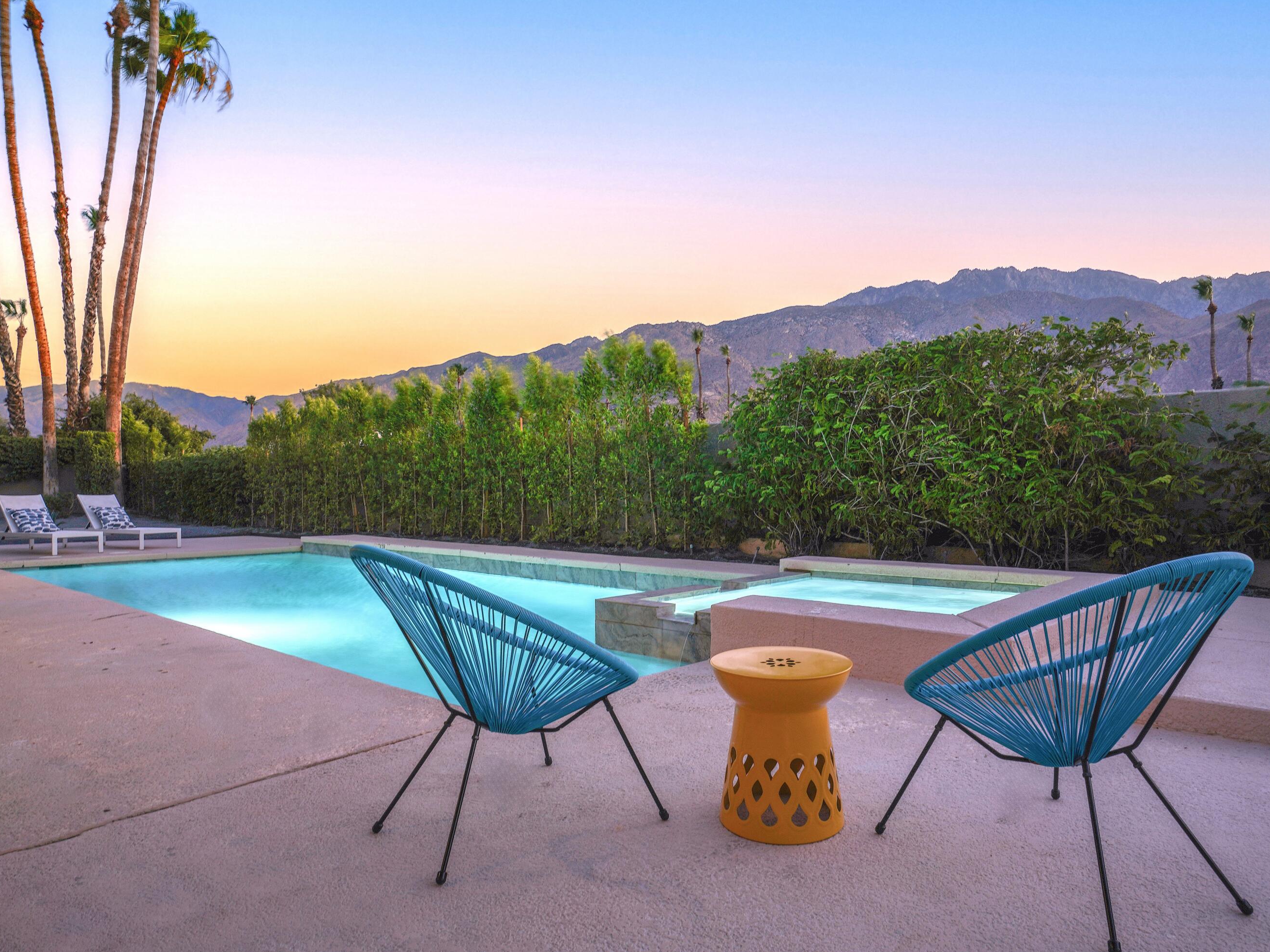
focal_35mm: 22
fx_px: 807
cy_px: 475
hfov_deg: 76.3
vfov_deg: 61.1
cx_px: 678
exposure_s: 1.3
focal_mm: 20
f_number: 11
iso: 125
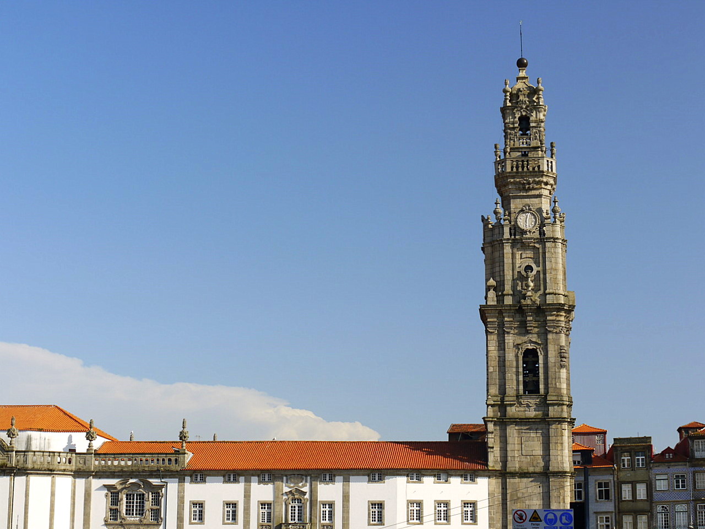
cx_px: 352
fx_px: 1385
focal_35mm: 68
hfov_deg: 28.6
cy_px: 264
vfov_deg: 21.6
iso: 100
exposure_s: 1/160
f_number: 7.1
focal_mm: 34
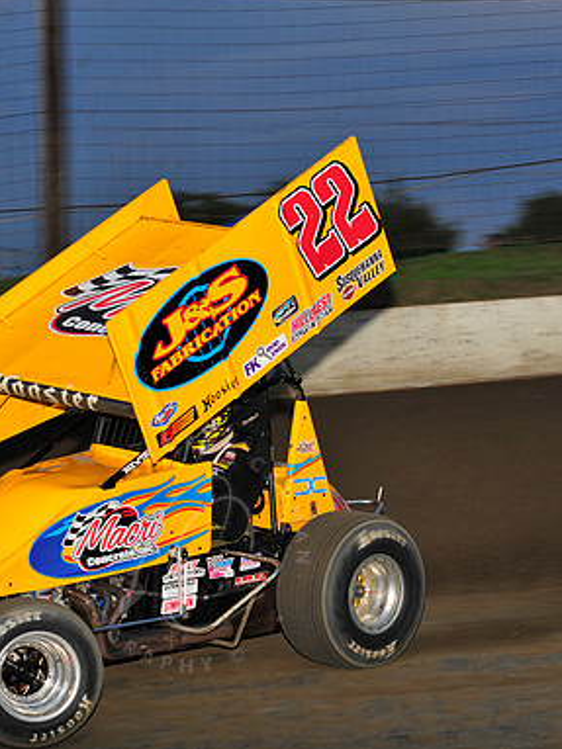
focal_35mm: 153
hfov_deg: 9.7
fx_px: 3314
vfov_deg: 12.9
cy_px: 374
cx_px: 190
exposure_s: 1/320
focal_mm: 105
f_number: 6.3
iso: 640
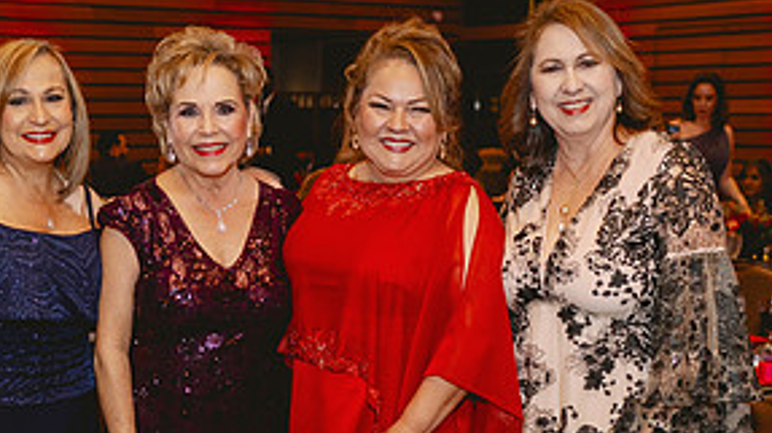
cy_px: 405
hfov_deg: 27.8
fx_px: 1555
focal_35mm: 76
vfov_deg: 15.6
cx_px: 279
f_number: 2.5
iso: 1600
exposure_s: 1/125
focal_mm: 35
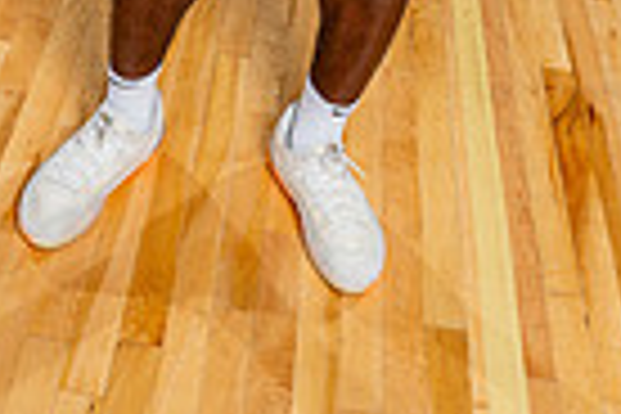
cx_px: 284
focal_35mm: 75
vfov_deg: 14.0
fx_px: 1294
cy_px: -518
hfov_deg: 27.0
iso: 250
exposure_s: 1/250
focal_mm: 23
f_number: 7.1
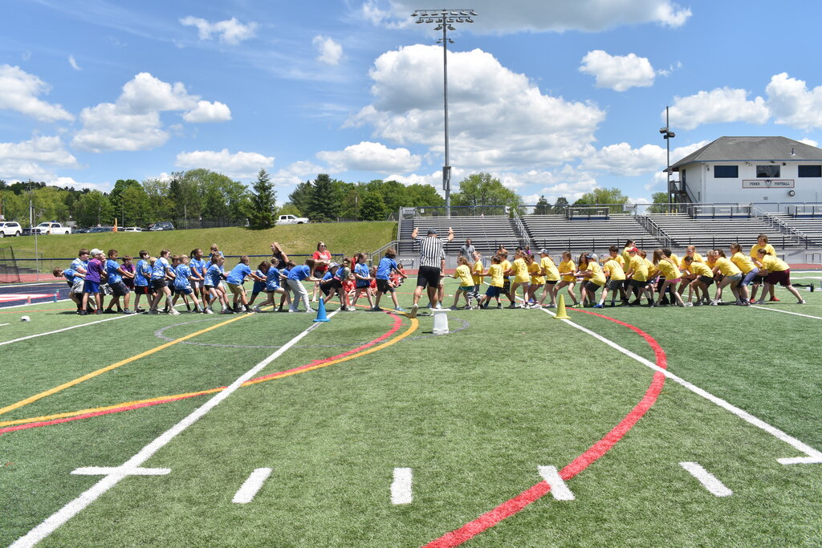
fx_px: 685
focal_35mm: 30
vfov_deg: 43.6
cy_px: 274
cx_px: 411
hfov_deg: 61.9
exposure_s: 1/160
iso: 100
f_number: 13
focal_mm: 20
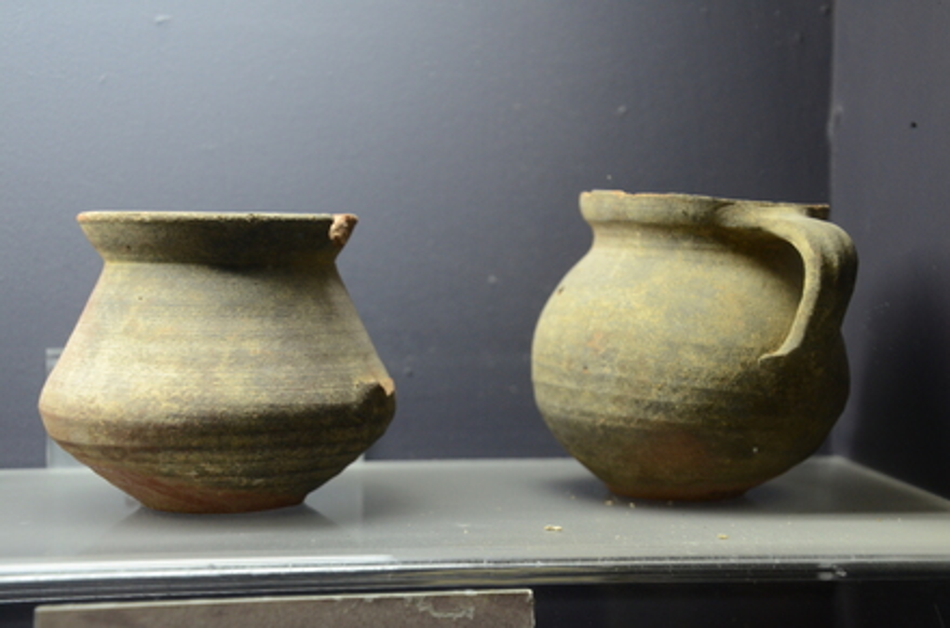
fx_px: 1500
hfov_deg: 35.1
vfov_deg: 23.7
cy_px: 314
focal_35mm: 57
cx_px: 475
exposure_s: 1/13
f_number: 4.5
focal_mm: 38
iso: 1000
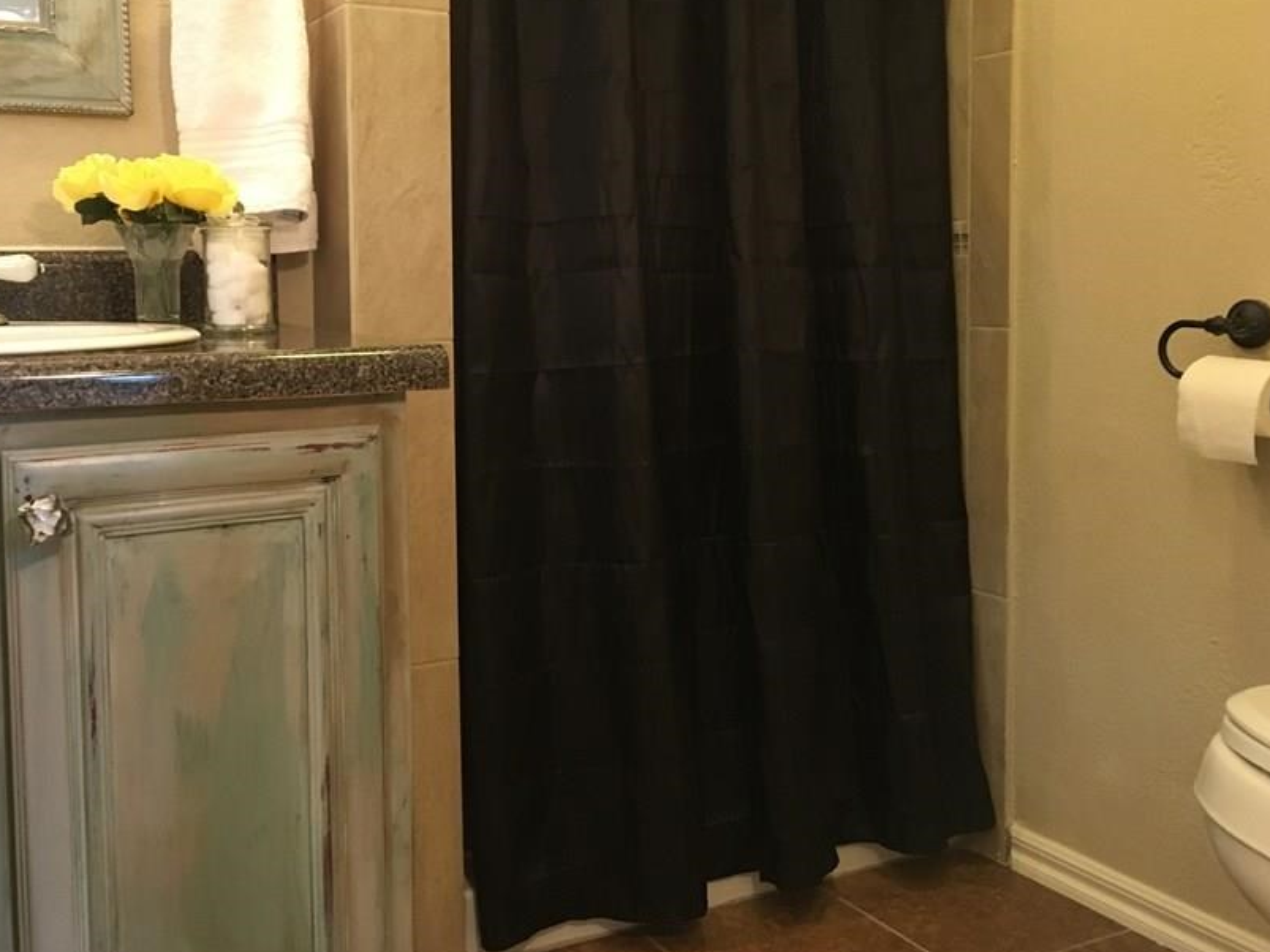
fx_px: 1357
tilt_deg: -2.8
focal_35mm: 37
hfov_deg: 49.8
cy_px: 368
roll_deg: +0.9
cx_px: 511
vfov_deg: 38.5
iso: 200
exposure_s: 1/30
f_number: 2.2
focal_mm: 4.15
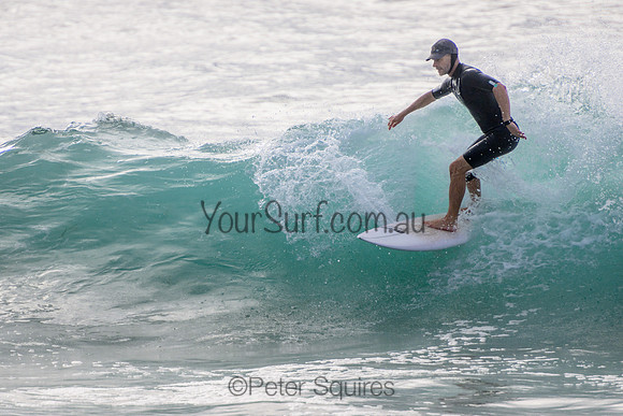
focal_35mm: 550
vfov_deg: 2.5
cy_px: 188
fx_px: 9523
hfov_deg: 3.7
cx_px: 196
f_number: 5.6
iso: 220
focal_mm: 400
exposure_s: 1/2000
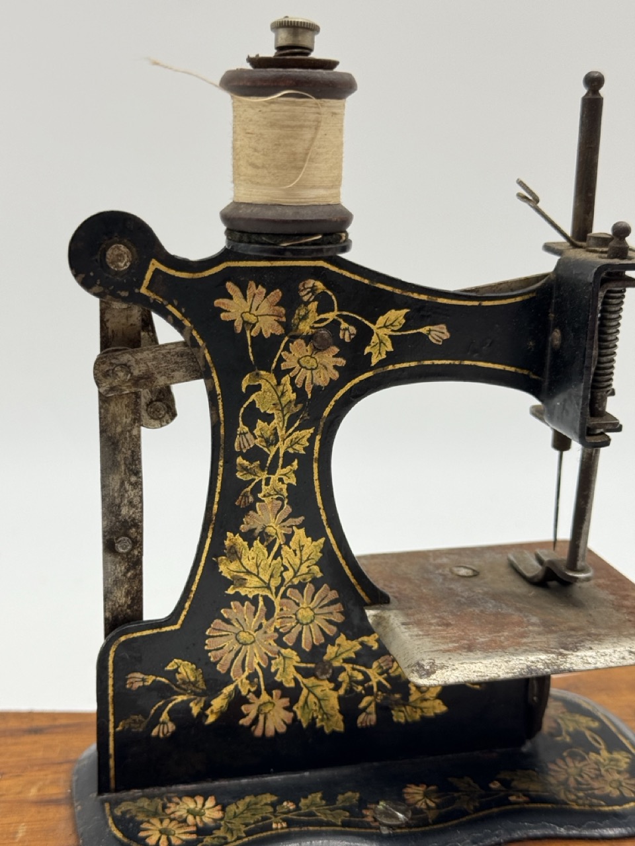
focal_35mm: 48
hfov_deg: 30.3
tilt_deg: -15.4
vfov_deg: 39.7
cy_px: 423
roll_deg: -1.1
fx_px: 1174
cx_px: 318
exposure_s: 1/372
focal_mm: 6.76
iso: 64
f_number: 1.78
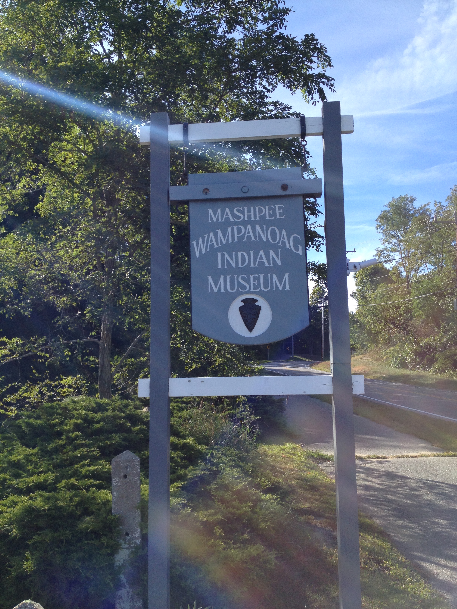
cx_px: 228
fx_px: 616
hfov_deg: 40.7
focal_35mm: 35
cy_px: 304
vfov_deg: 52.6
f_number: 2.4
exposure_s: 1/1022
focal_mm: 4.28
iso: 50
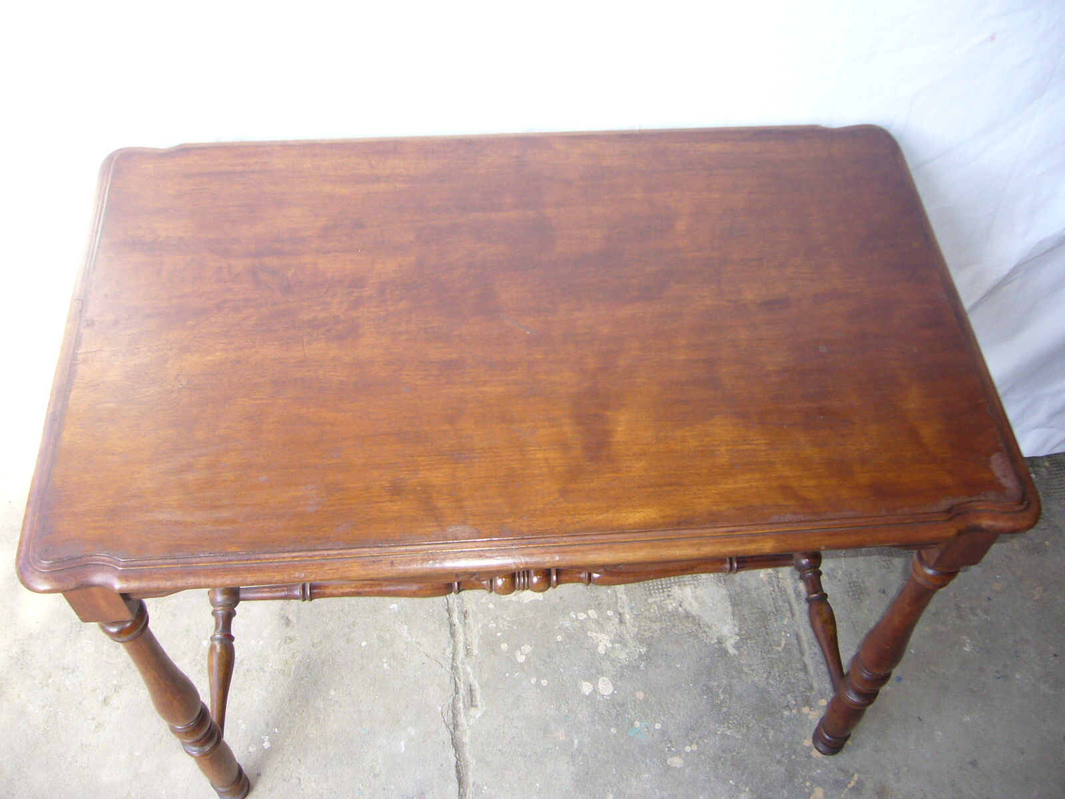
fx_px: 1077
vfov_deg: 40.7
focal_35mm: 35
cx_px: 532
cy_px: 400
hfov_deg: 52.6
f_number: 2.8
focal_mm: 5.8
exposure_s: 1/60
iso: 80
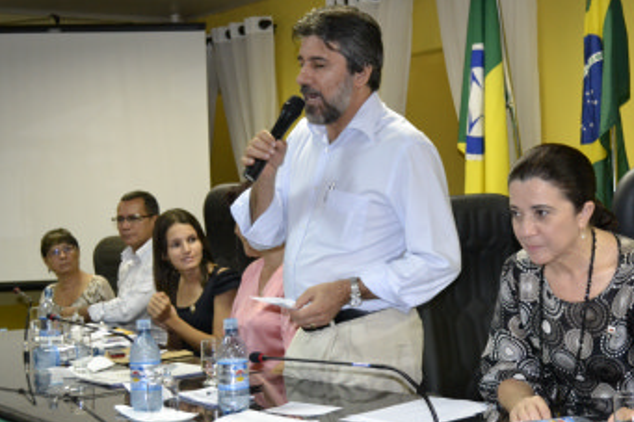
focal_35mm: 64
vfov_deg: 21.3
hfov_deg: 31.2
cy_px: 218
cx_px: 446
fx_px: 1122
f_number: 4.5
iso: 2200
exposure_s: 1/60
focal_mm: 29
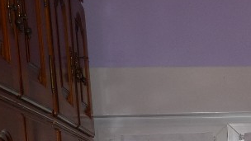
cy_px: 280
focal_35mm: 99
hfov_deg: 19.0
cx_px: 374
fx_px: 659
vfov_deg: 11.1
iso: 100
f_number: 2.8
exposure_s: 1/30
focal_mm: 4.8
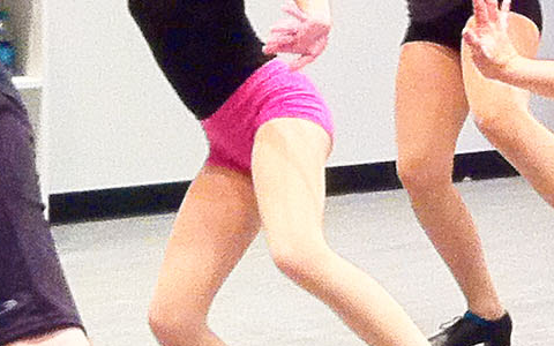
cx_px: 620
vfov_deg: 6.6
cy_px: 83
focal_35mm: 200
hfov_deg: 10.4
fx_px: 3020
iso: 200
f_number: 2.8
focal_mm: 3.85
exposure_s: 1/15
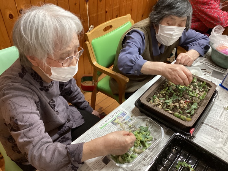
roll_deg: -1.2
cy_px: 86
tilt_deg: -41.1
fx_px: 204
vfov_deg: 45.4
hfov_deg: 58.4
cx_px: 114
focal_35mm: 31
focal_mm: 3.3
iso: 320
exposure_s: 1/60
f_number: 2.4
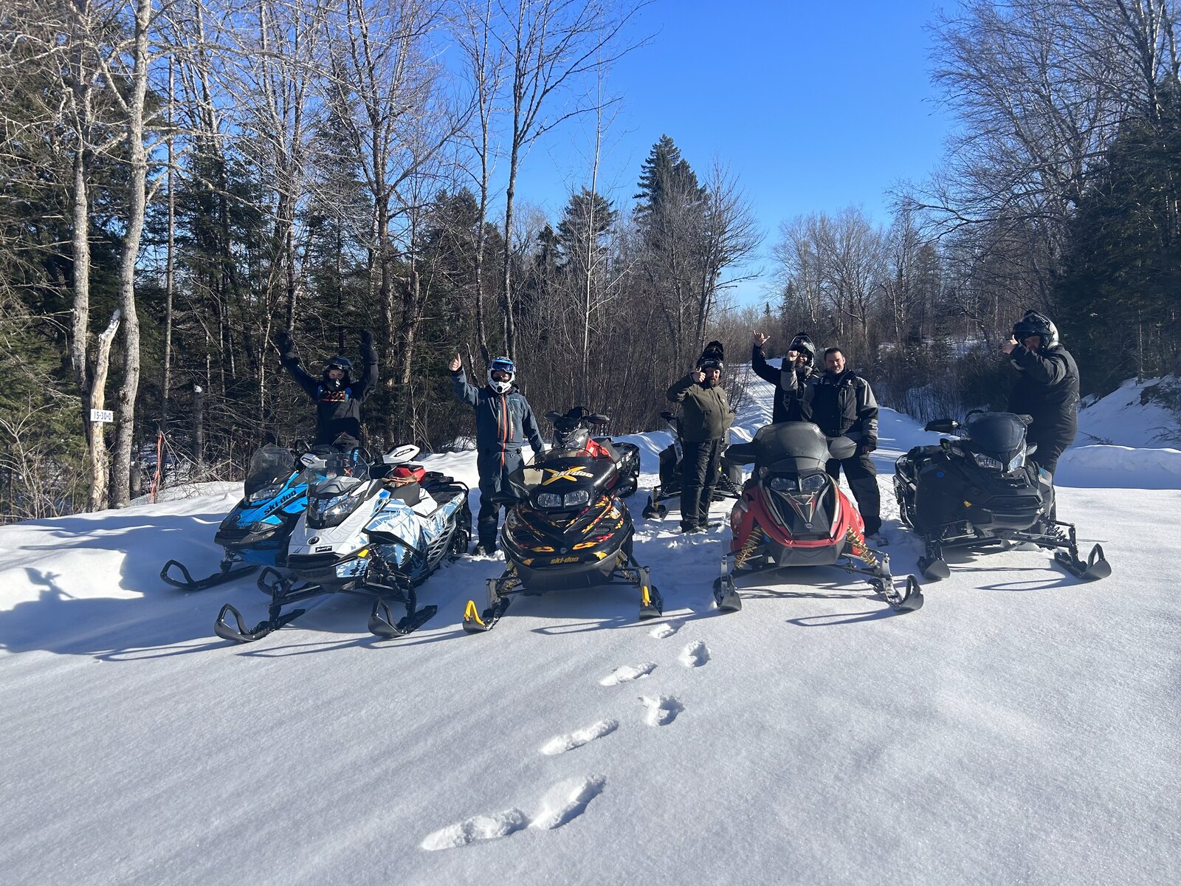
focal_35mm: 26
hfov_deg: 67.3
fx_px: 887
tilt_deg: -5.4
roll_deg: +0.7
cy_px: 443
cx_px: 590
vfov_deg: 53.1
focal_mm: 5.7
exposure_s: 1/4831
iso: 50
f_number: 1.5
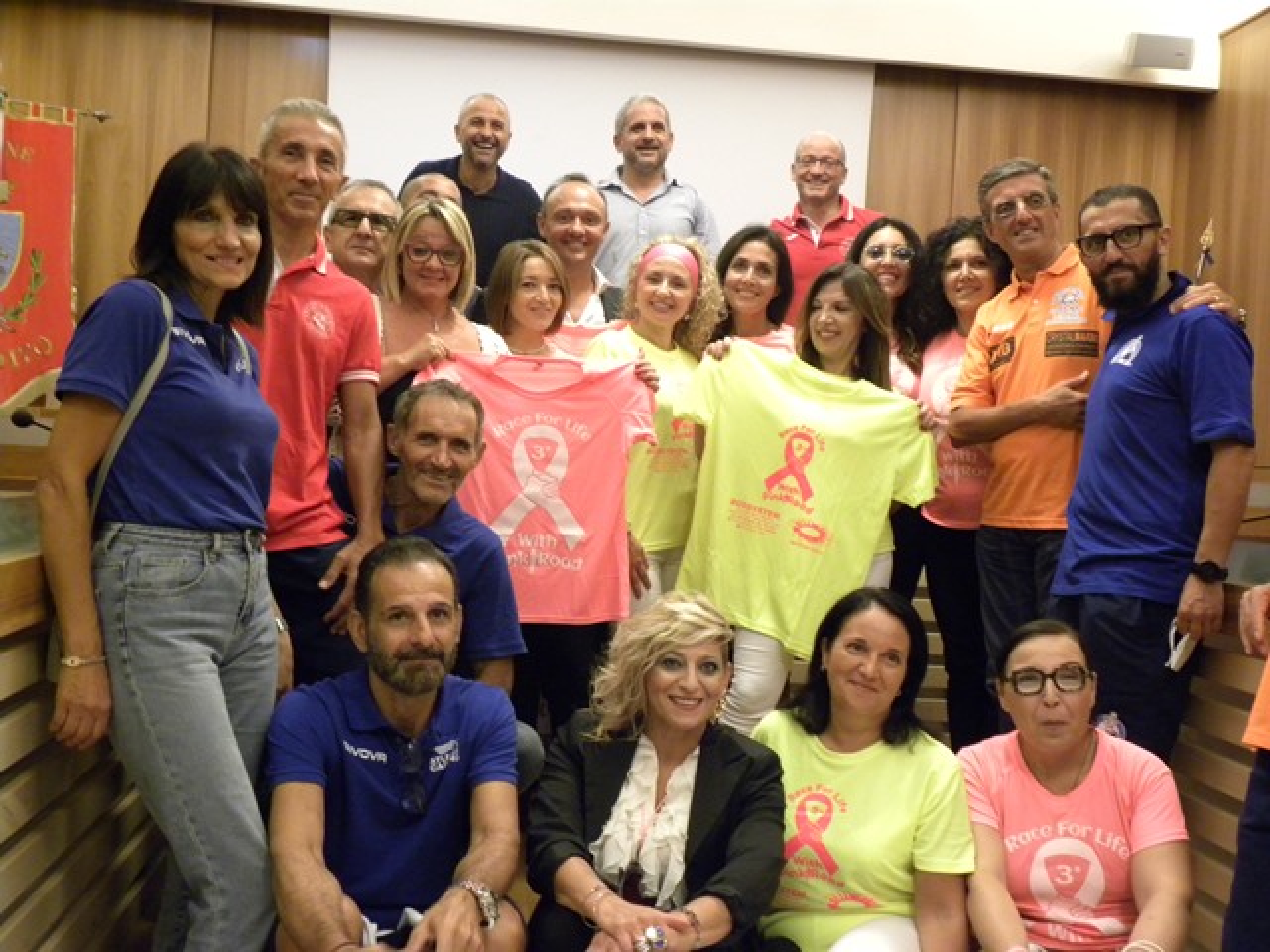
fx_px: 1357
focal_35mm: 37
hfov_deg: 50.1
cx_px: 635
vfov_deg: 38.7
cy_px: 476
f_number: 3.2
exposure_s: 1/30.6
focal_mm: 6.6
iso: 400
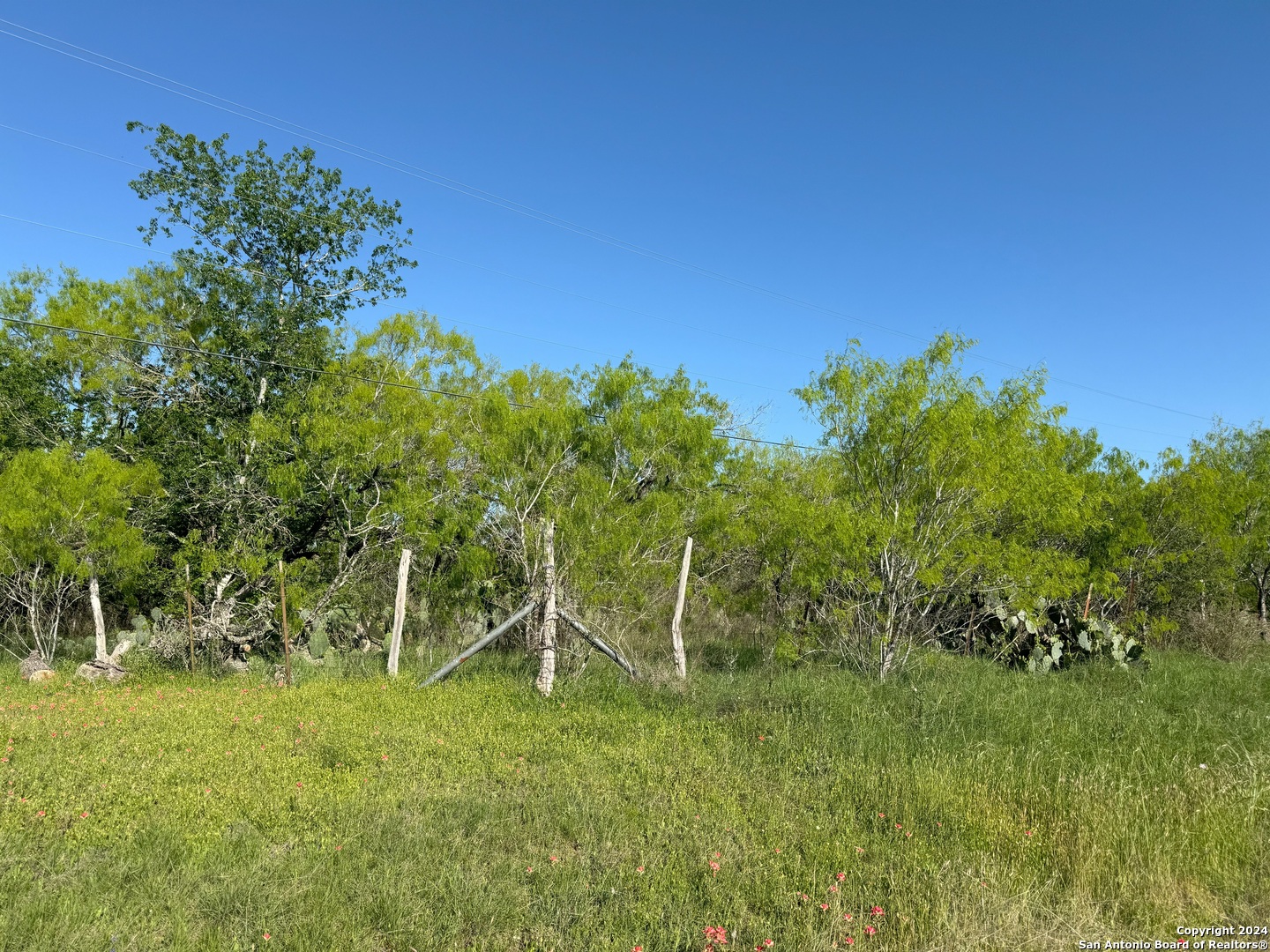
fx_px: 881
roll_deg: -0.3
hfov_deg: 71.6
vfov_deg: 56.8
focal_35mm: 24
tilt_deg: +8.2
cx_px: 635
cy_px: 476
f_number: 1.78
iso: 80
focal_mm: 6.76
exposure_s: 1/3802
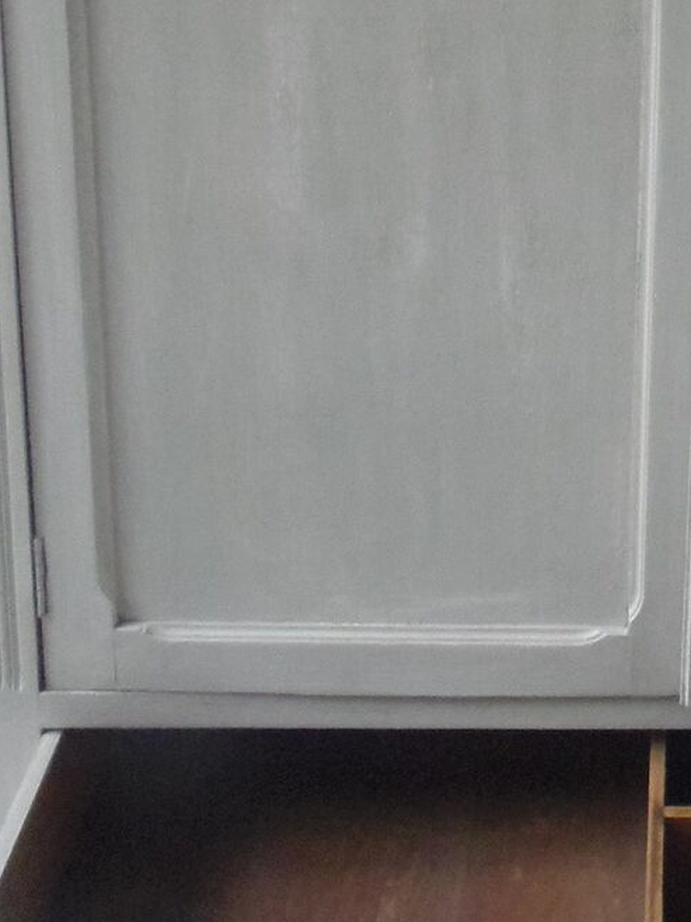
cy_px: -137
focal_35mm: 73
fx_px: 1944
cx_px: 788
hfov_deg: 19.2
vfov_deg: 24.5
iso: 400
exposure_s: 1/30
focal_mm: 4.3
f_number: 2.9
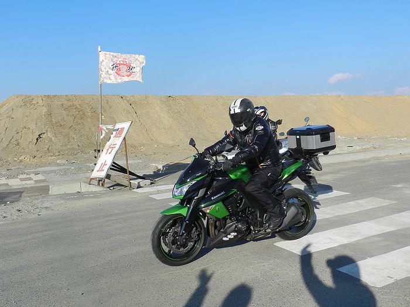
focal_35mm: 32
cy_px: 154
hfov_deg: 56.8
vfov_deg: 44.2
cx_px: 205
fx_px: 379
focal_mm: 5.6
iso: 160
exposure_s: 1/1250
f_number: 4
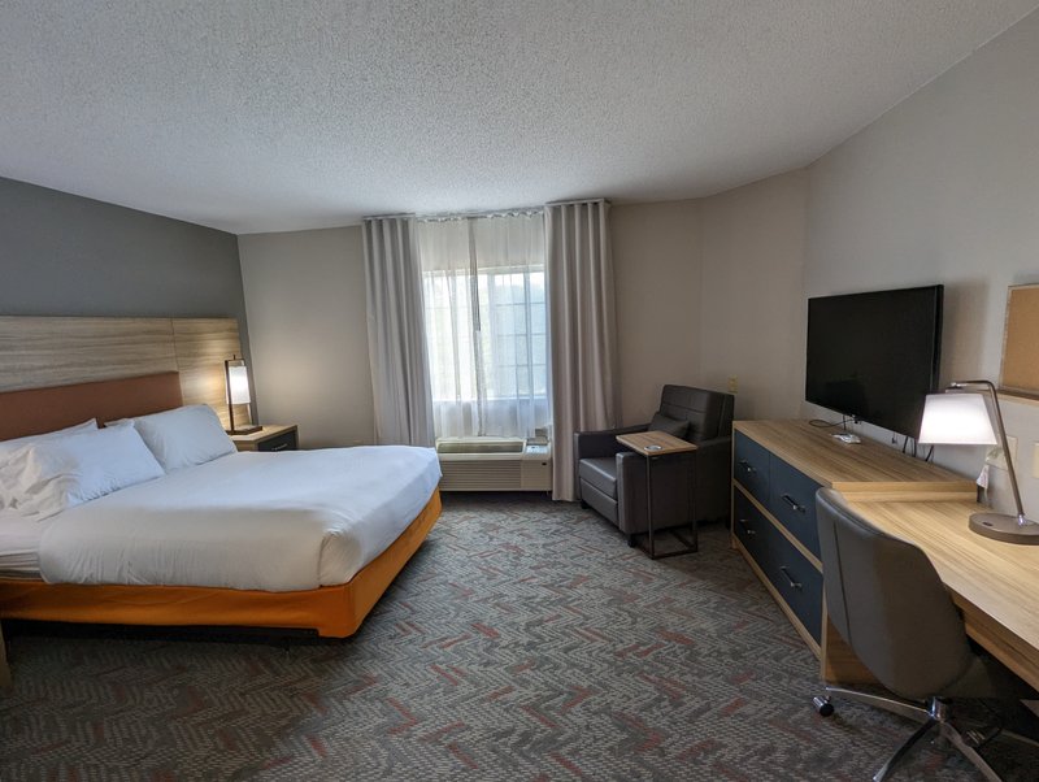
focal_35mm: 16
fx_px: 481
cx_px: 520
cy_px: 391
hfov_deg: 94.4
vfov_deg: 78.2
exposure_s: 1/120
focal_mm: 2.35
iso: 71
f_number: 2.2
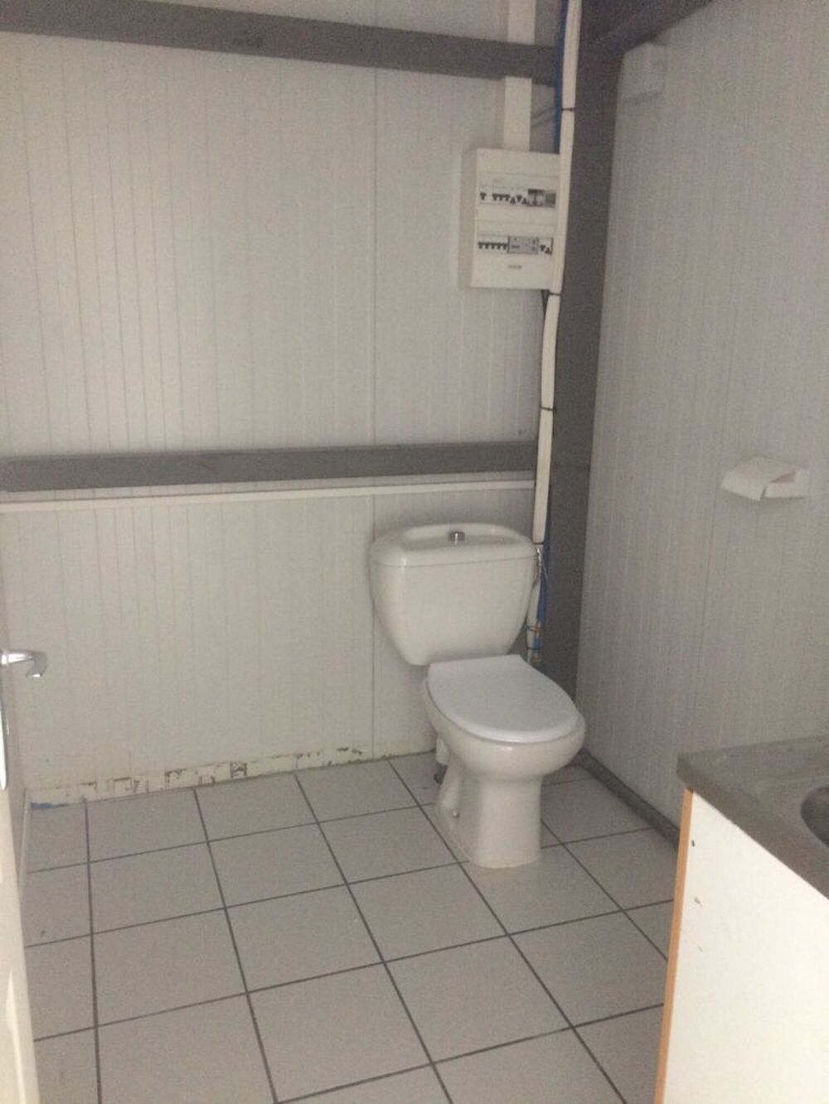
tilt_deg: -13.9
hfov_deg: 48.2
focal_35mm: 29
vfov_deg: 61.7
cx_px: 414
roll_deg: +0.1
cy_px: 552
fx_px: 926
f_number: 2.2
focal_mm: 4.15
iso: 320
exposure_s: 1/24
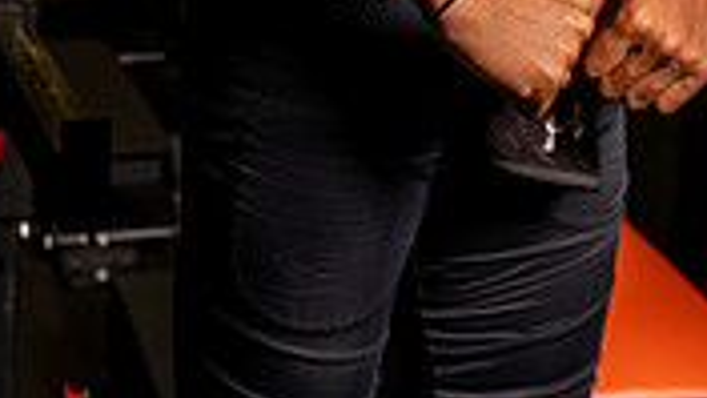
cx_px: 349
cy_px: -454
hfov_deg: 16.4
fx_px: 2456
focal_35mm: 131
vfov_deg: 8.7
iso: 320
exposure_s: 1/500
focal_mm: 49
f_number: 4.5
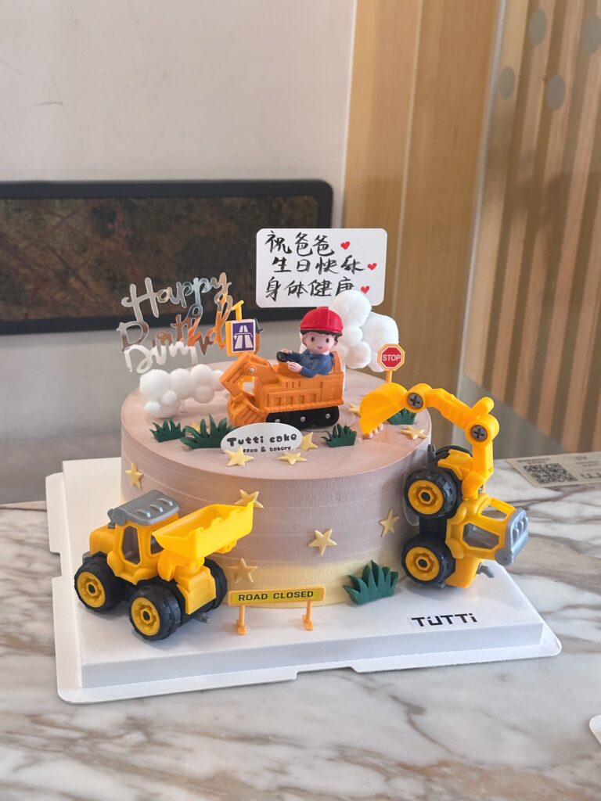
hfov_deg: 30.3
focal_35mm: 48
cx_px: 300
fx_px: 1111
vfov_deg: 39.7
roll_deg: -3.7
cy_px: 400
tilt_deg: -20.9
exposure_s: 1/50
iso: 200
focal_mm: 6.86
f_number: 1.78
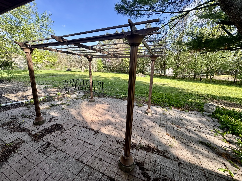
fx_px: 98
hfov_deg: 102.1
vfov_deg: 85.7
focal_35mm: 14
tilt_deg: -14.3
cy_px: 90
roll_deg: -1.7
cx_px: 121
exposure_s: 1/283
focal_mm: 2.22
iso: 40
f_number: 2.2
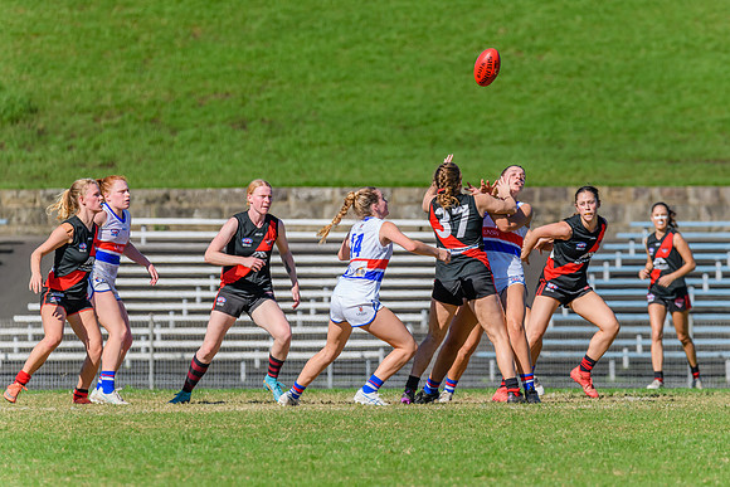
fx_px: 9836
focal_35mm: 485
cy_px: 224
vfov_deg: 2.8
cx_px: 421
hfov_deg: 4.3
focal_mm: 420
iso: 640
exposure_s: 1/1600
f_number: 9
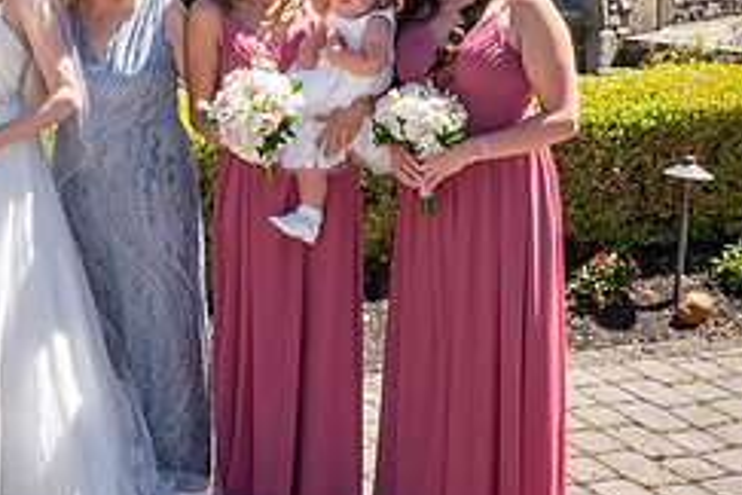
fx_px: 1731
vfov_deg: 16.0
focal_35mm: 84
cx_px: -31
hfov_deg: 23.0
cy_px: 21
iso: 500
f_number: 16
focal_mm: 29
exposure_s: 1/160
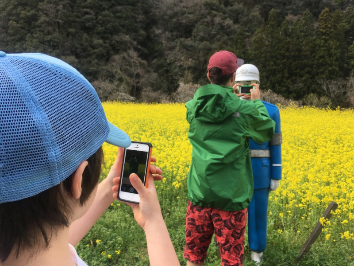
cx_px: 177
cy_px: 133
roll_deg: +0.8
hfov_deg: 61.7
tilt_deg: -8.8
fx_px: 297
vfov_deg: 48.2
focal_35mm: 29
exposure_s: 1/439
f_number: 2.2
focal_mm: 4.15
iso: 25
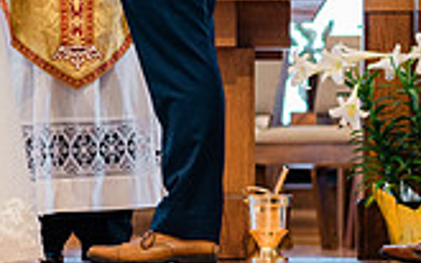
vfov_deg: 2.9
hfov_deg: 4.7
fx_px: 5161
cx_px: -100
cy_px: -120
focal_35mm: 450
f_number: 2.8
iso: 1000
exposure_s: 1/250
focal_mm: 110
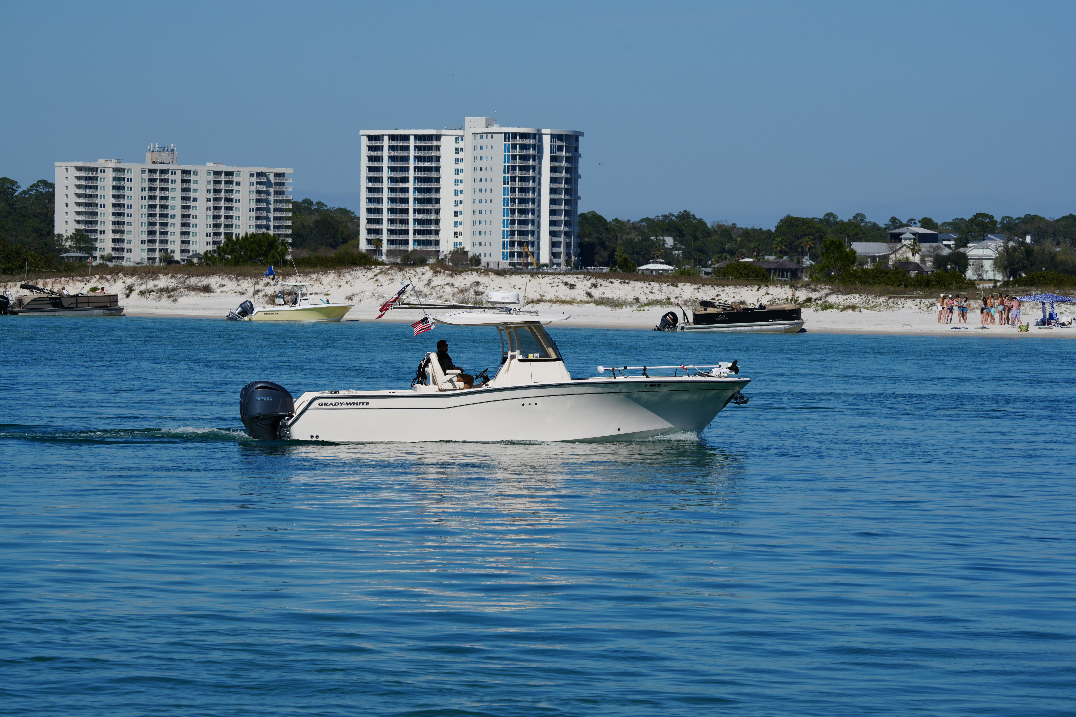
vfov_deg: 6.9
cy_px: 358
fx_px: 5977
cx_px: 538
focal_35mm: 200
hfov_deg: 10.3
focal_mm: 200
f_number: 11
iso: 100
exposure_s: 1/400
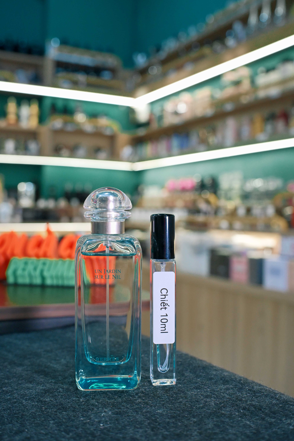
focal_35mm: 38
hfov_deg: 35.5
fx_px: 459
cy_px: 220
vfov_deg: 51.3
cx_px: 147
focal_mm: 25
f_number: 3.5
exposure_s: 1/100
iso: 1600
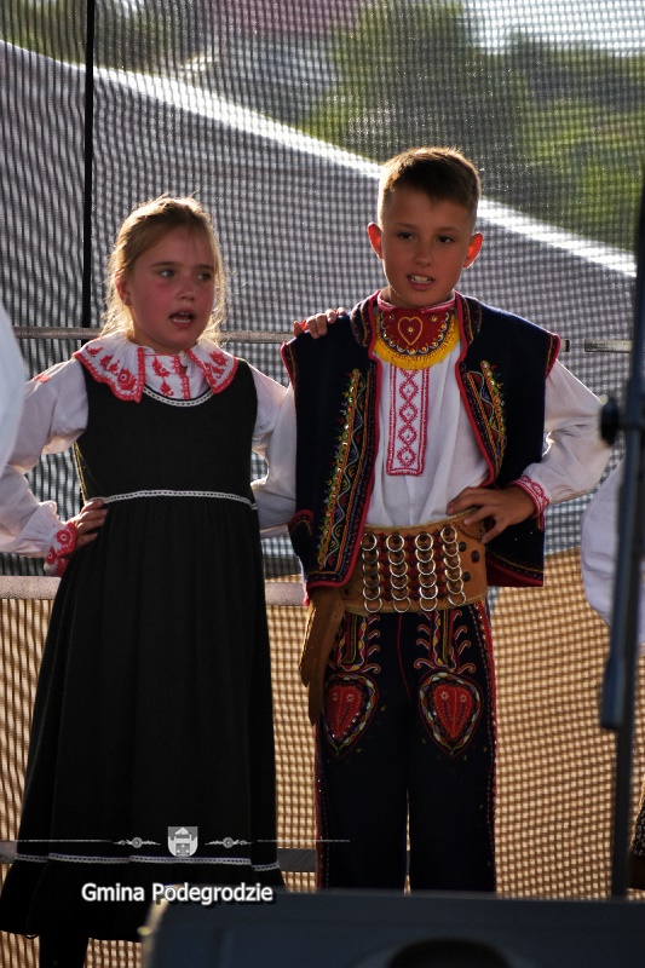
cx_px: 322
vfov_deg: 6.5
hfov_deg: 4.4
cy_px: 484
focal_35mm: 315
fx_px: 8469
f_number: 5.6
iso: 400
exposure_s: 1/400
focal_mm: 210
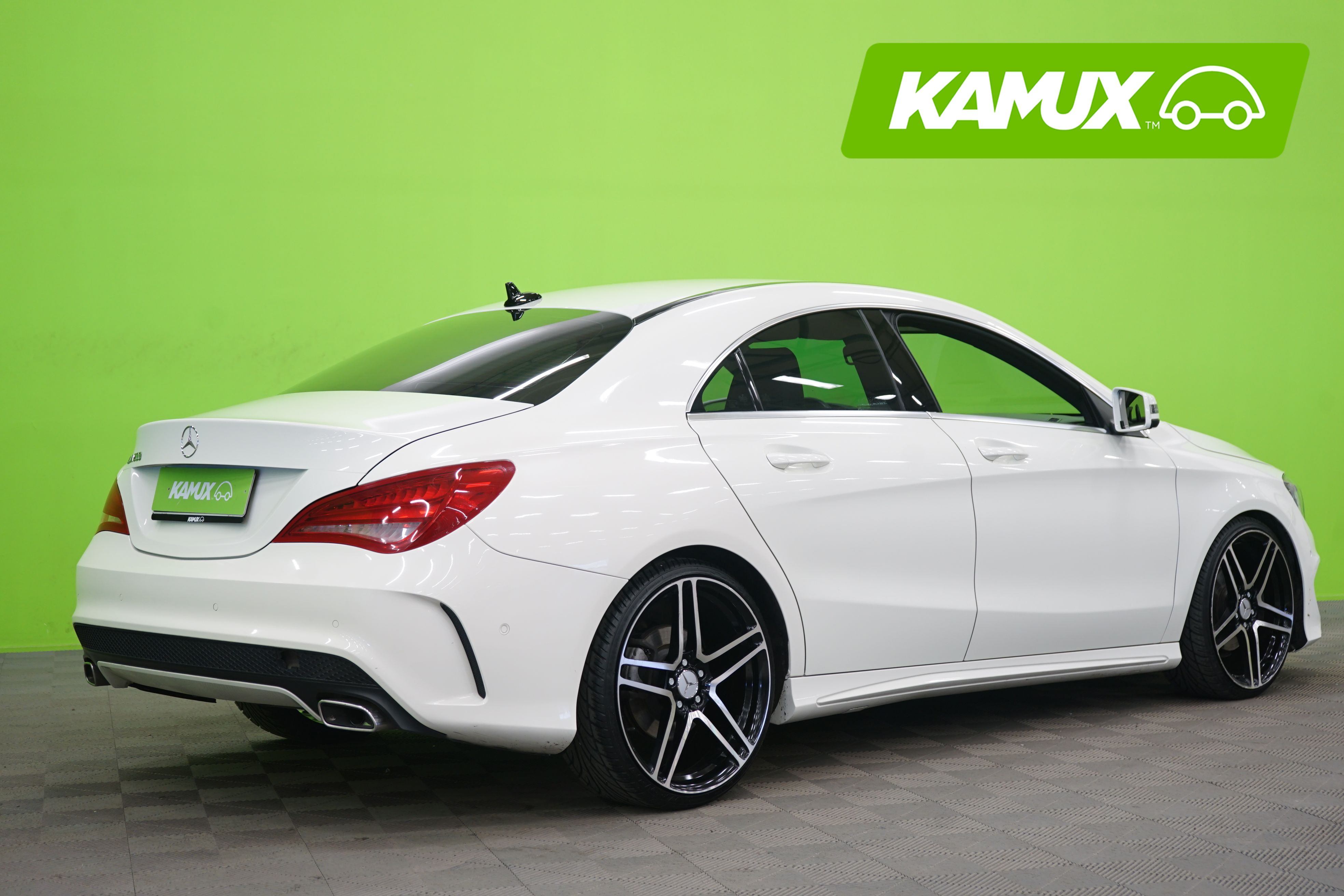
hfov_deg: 37.5
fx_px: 1979
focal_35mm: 53
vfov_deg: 25.5
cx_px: 672
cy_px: 448
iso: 400
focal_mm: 53
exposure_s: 1/8
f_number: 5
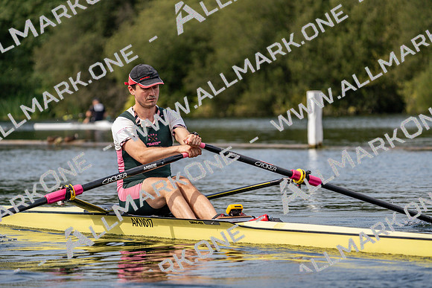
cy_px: 144
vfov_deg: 5.5
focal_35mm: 248
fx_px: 2977
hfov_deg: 8.3
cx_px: 216
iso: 320
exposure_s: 1/1600
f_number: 5.6
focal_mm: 248
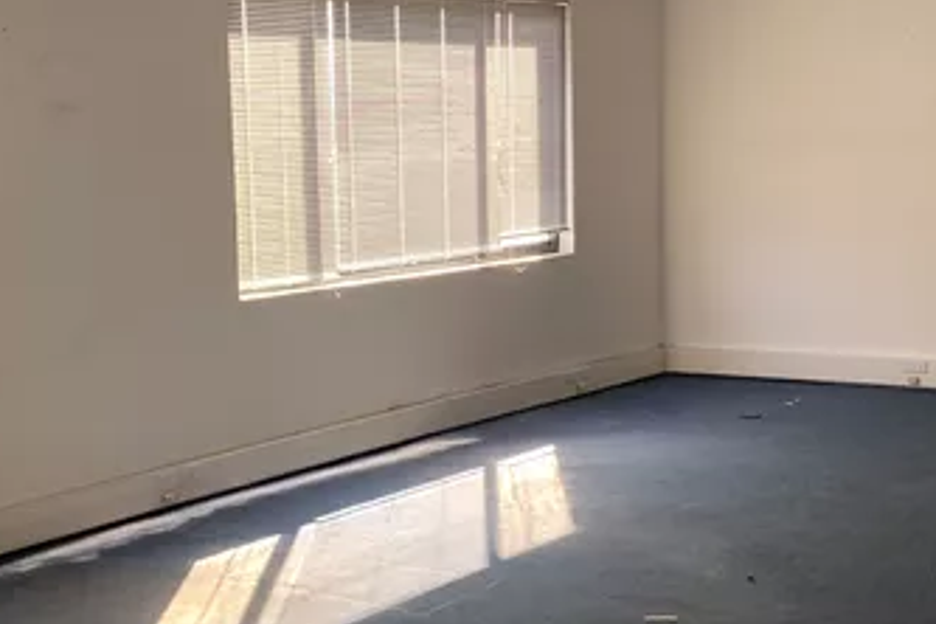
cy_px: 410
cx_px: 408
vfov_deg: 20.9
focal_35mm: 65
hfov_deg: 30.9
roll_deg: +1.2
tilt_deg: -6.9
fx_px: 1690
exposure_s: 1/60
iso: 125
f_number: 1.8
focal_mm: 4.25
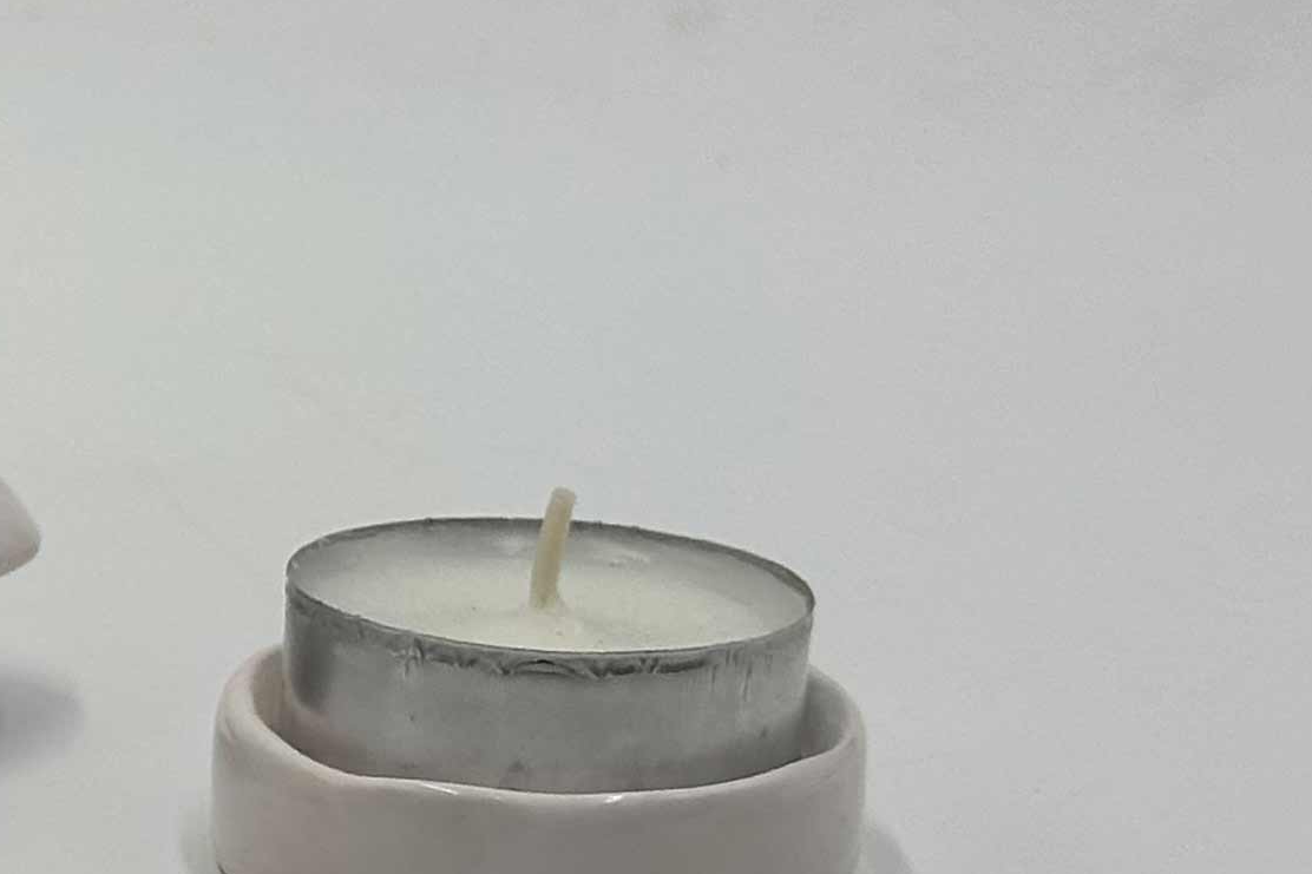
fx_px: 6595
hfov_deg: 10.9
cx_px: -671
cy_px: 626
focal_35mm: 181
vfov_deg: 7.6
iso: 64
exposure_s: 1/1639
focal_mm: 6.86
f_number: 1.78
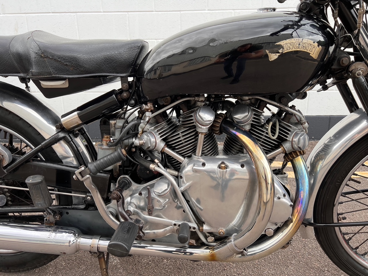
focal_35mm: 26
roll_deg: +0.7
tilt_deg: -15.0
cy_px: 138
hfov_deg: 67.3
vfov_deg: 53.1
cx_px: 184
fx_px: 276
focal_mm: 5.7
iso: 50
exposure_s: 1/311
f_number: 1.5
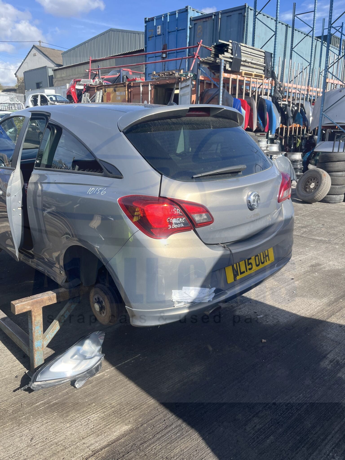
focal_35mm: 26
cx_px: 172
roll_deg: +1.4
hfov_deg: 53.1
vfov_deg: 67.3
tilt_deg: -15.5
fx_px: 346
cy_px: 230
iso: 50
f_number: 1.6
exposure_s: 1/1422
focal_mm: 5.1
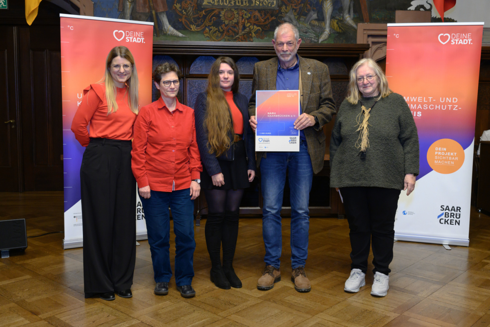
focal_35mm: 37
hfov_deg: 51.9
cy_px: 164
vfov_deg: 35.9
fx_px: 504
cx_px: 245
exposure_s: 1/60
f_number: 5.6
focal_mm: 37
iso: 1600
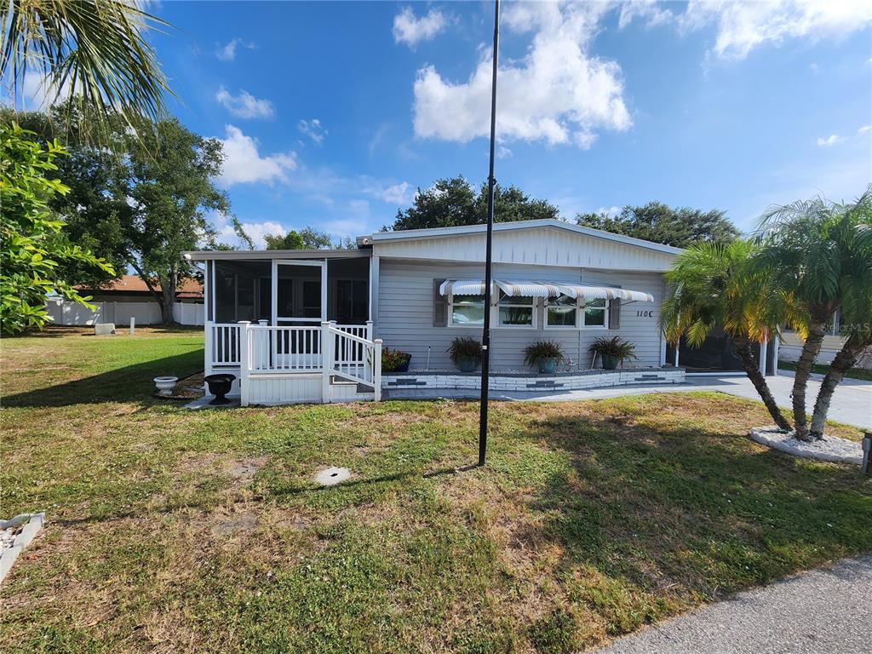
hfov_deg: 106.2
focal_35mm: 13
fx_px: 327
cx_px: 436
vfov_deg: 89.9
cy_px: 327
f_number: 2.2
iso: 50
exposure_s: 1/2737
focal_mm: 2.2
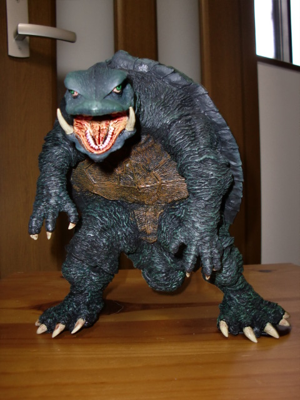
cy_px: 200
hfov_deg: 39.7
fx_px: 416
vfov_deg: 51.4
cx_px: 150
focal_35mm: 36
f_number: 2.8
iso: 125
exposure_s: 1/30
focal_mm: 6.3
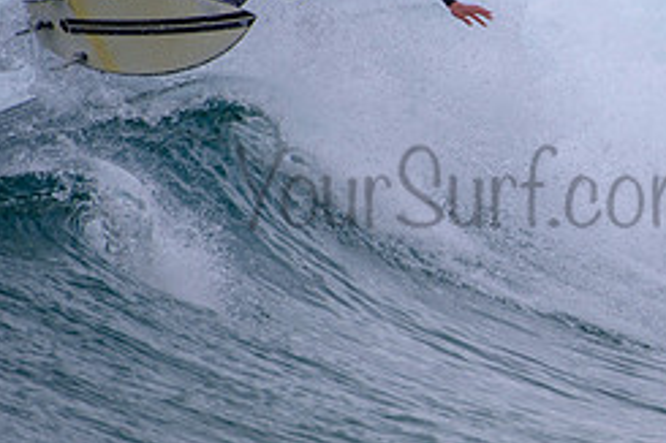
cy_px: 168
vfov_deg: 0.9
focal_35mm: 1451
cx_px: 695
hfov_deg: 1.4
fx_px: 26825
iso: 180
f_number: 5.6
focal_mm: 500
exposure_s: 1/2000
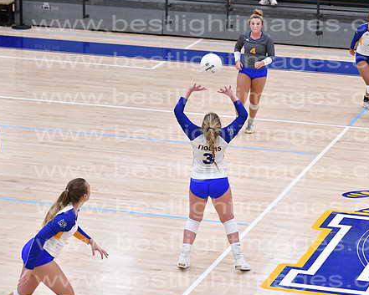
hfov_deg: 13.0
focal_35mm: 148
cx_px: 225
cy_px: 153
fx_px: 1617
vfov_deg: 10.4
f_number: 3.2
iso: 6400
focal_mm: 80
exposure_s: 1/1000
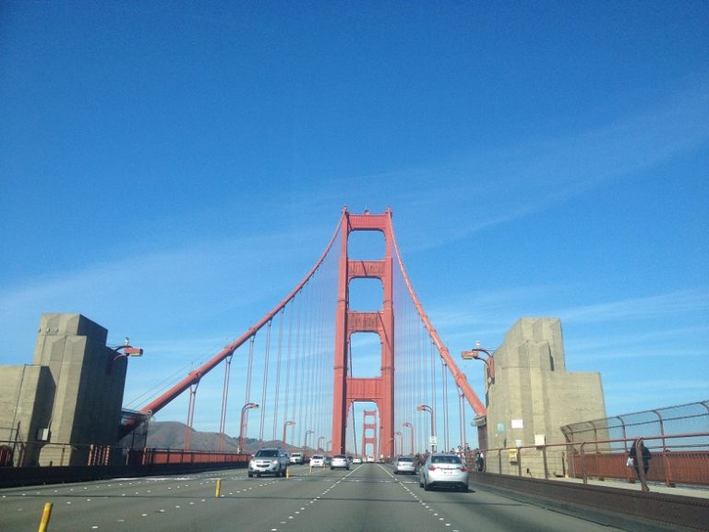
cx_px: 354
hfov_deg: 52.6
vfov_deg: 40.7
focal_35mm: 35
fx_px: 717
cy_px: 266
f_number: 2.4
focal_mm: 4.28
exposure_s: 1/1255
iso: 50
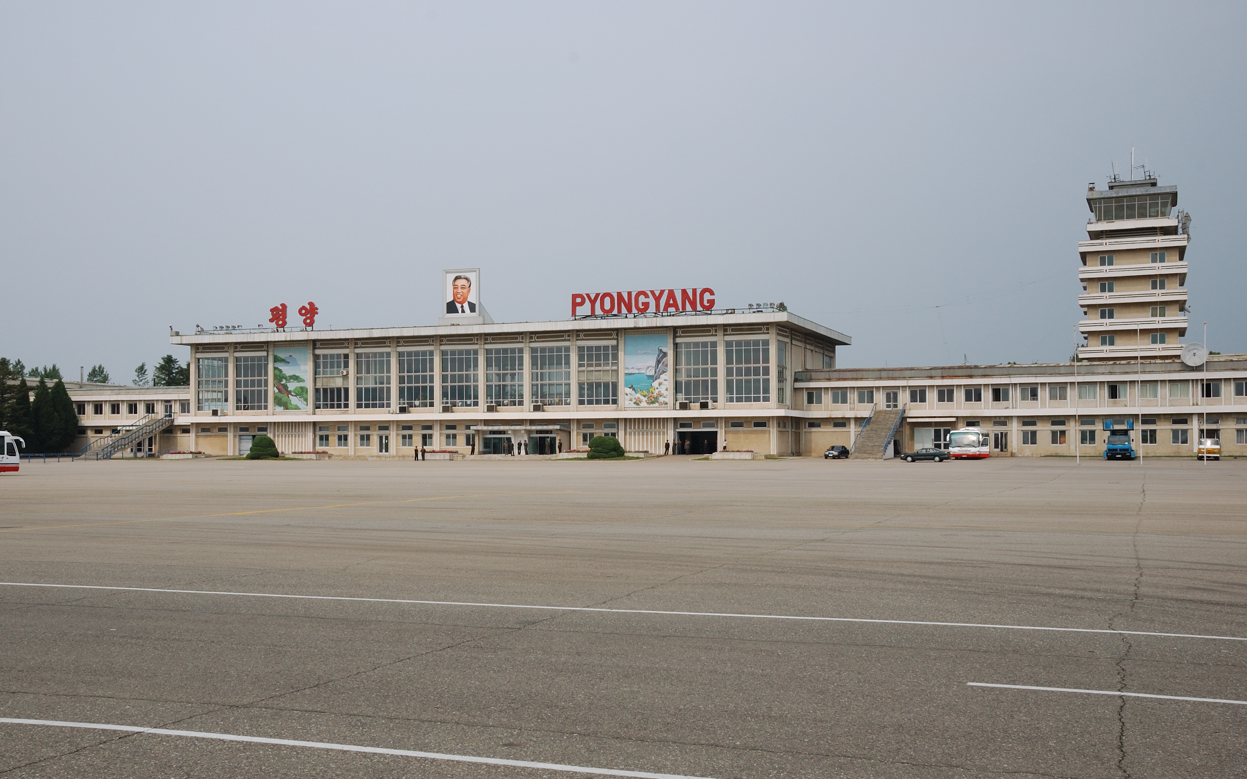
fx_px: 1359
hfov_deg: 49.3
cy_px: 406
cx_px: 622
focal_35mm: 40
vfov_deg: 32.0
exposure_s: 1/400
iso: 200
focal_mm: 26
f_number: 10
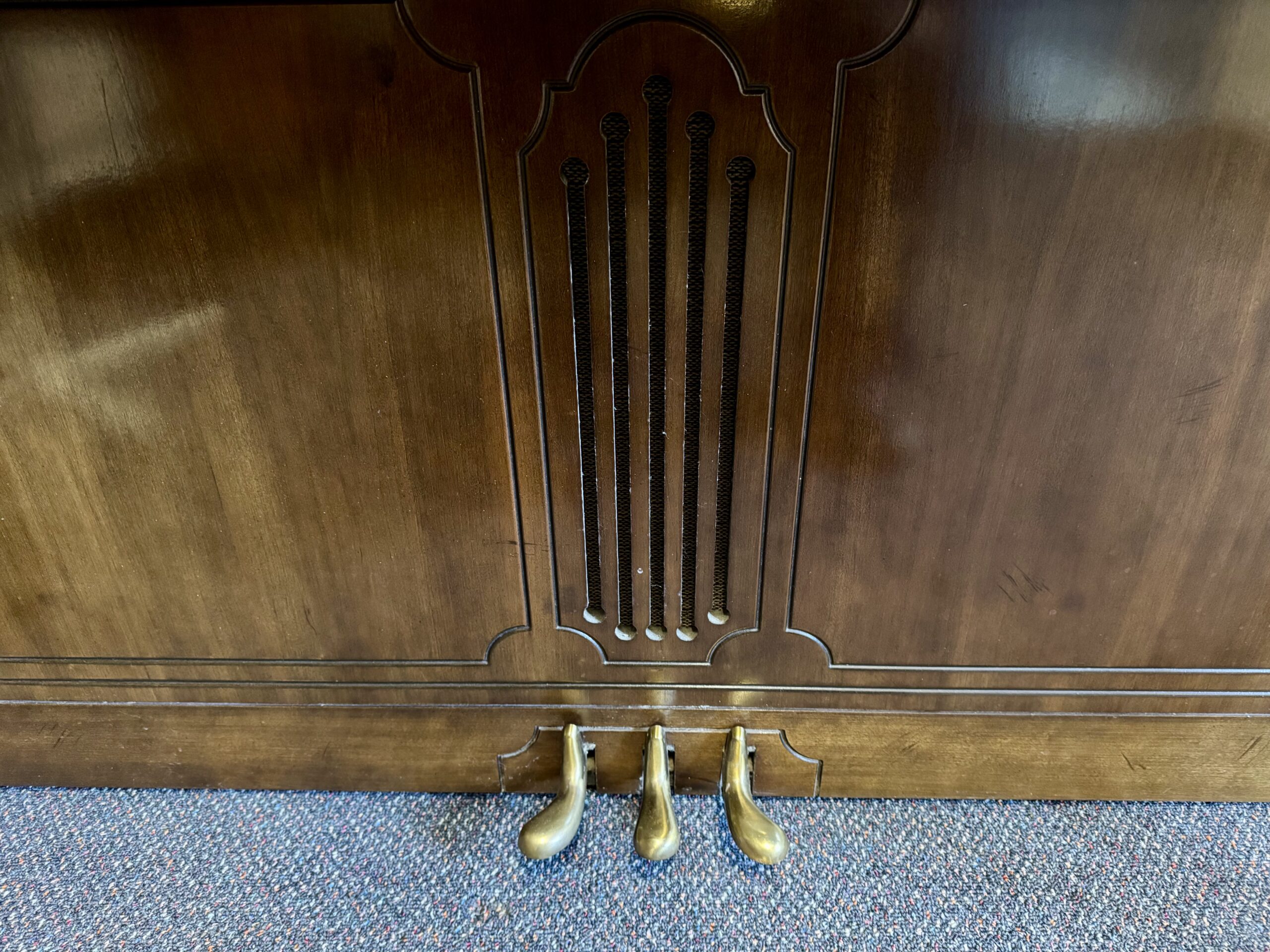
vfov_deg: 56.8
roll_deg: +0.5
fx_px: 881
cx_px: 635
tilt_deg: -28.9
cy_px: 476
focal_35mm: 24
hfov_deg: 71.6
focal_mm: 6.76
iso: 1000
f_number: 1.78
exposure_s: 1/25
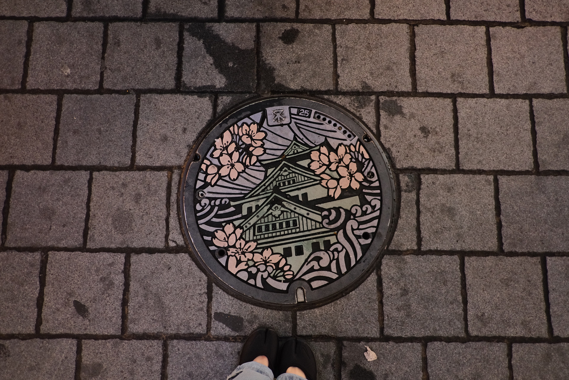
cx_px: 284
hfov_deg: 67.4
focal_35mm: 27
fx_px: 427
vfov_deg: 47.9
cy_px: 190
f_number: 2
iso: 1600
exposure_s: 1/180
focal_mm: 18
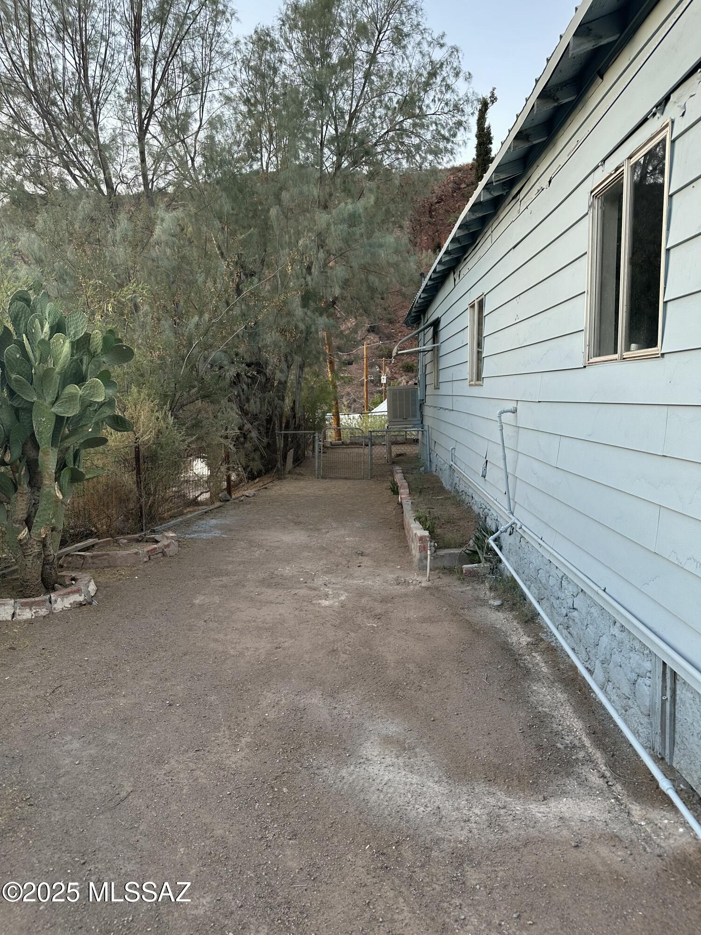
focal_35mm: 24
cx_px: 350
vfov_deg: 71.6
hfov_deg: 56.8
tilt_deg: -6.2
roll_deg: +0.6
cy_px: 468
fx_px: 648
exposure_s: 1/121
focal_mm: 6.86
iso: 100
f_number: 1.78
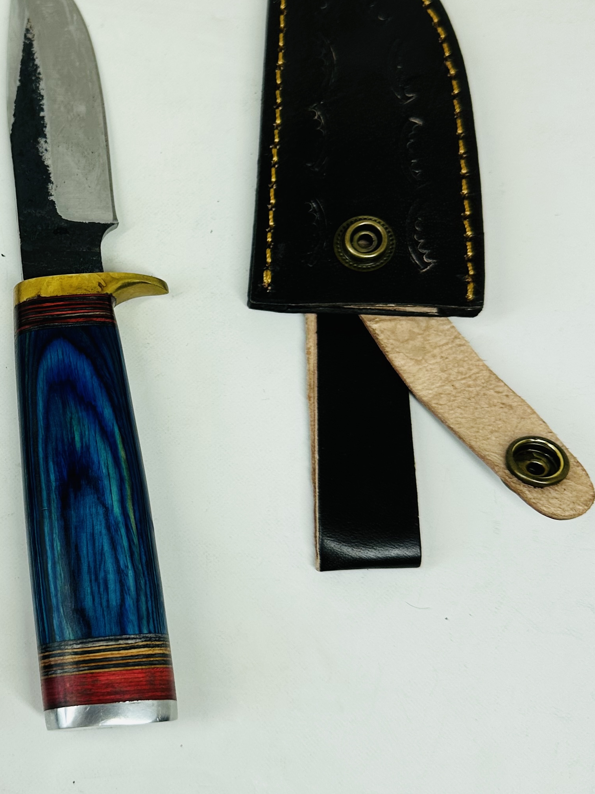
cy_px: 368
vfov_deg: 39.6
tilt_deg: -74.9
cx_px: 32
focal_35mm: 48
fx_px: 1100
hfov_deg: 28.8
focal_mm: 6.86
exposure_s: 1/1072
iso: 80
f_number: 1.78
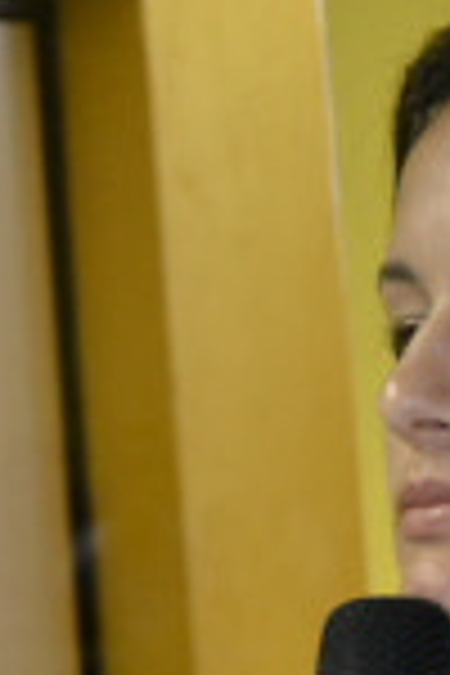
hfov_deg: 5.0
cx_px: 434
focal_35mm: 275
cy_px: 1004
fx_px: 5150
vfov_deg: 7.4
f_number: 5.6
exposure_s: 1/60
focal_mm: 55
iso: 3200
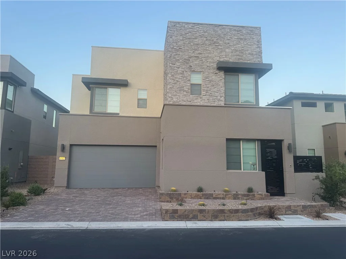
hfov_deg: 71.6
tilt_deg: +7.1
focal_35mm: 24
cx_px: 173
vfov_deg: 56.8
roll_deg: -0.8
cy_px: 130
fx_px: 240
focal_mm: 6.76
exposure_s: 1/129
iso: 50
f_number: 1.78
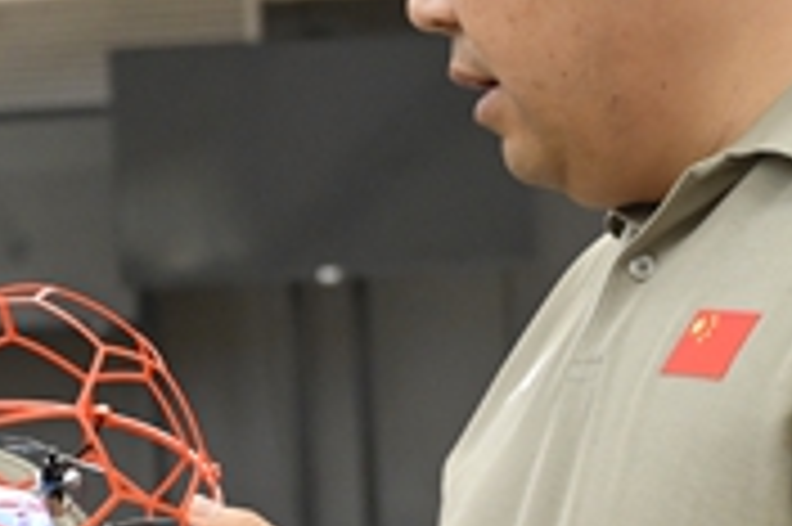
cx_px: -144
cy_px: 582
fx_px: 3347
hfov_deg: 13.2
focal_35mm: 152
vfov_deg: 8.9
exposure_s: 1/640
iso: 2800
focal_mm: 33.5
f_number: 3.5
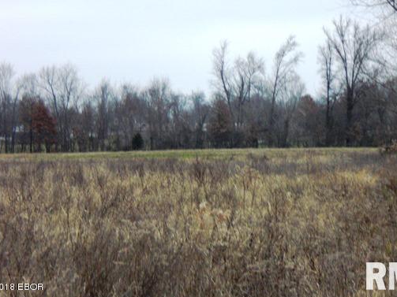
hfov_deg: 13.6
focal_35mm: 145
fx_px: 1663
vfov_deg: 10.2
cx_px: 234
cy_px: 113
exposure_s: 1/160
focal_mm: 18.9
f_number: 5.9
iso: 200
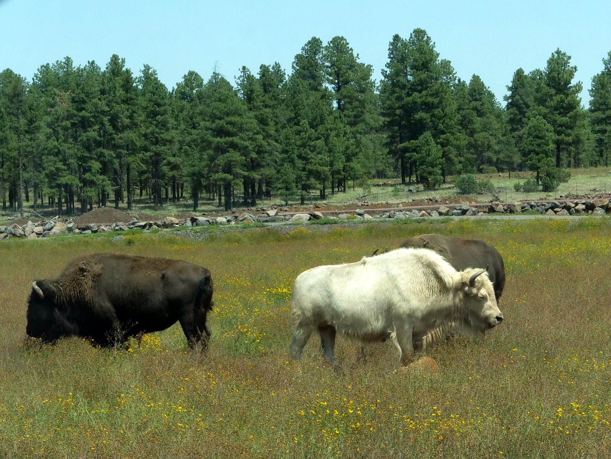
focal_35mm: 90
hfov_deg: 21.8
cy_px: 230
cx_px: 306
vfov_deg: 16.4
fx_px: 1590
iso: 400
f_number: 10
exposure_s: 1/160
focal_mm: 45
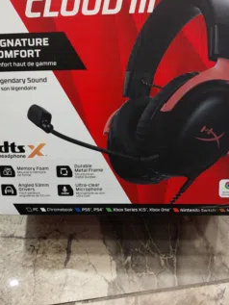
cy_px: 115
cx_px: 127
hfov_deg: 48.2
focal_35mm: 29
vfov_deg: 60.9
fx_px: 256
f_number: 1.8
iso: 125
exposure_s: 1/50
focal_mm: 5.06
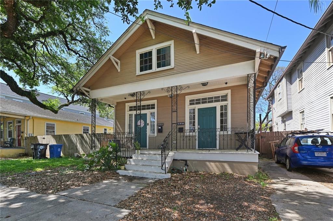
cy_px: 110
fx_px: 148
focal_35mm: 16
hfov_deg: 96.8
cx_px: 166
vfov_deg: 73.7
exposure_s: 1/100
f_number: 11
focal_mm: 16
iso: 400
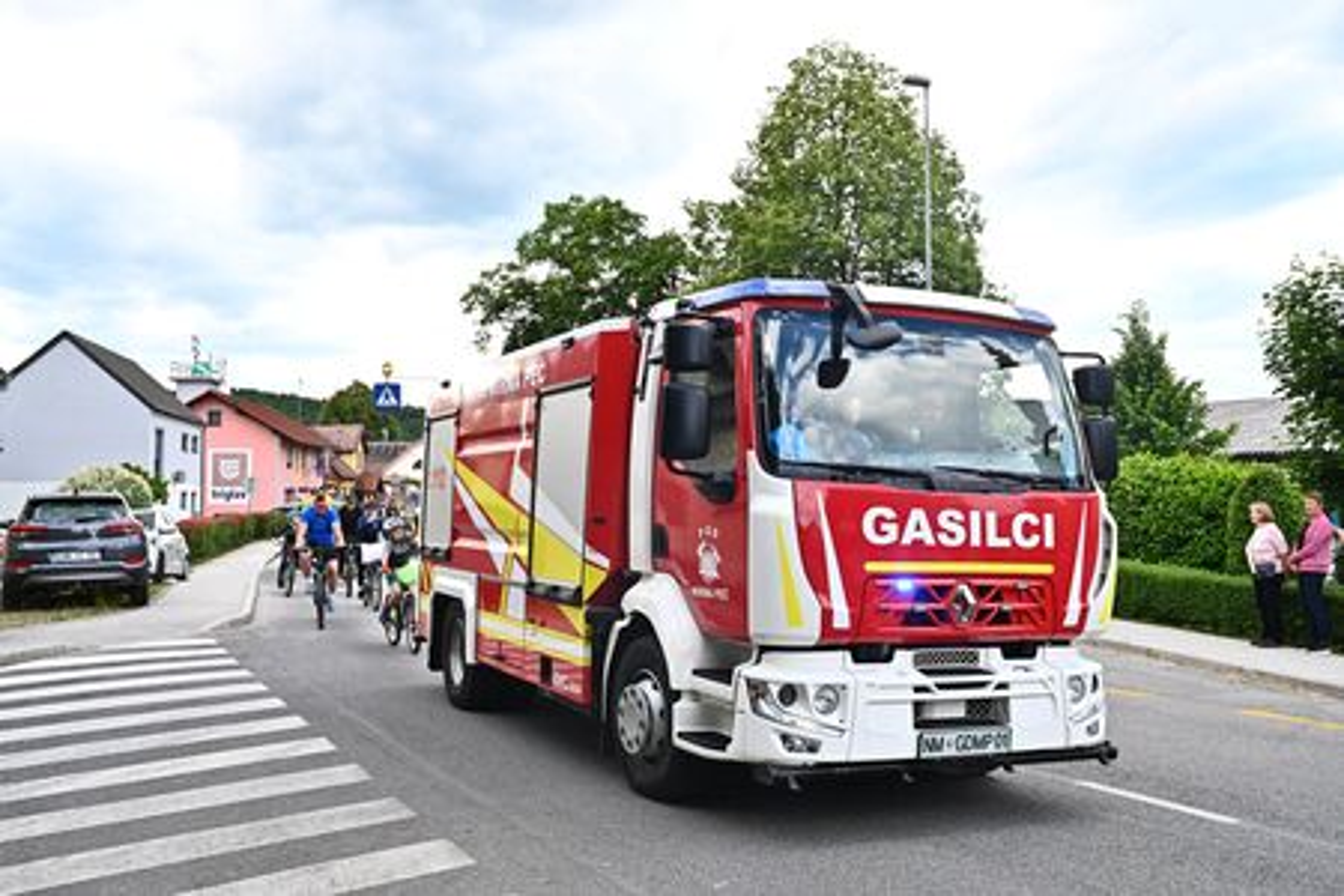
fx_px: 1307
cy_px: 448
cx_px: 672
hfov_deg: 54.4
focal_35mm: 35
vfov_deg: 37.9
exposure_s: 1/400
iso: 1600
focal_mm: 35
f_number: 11
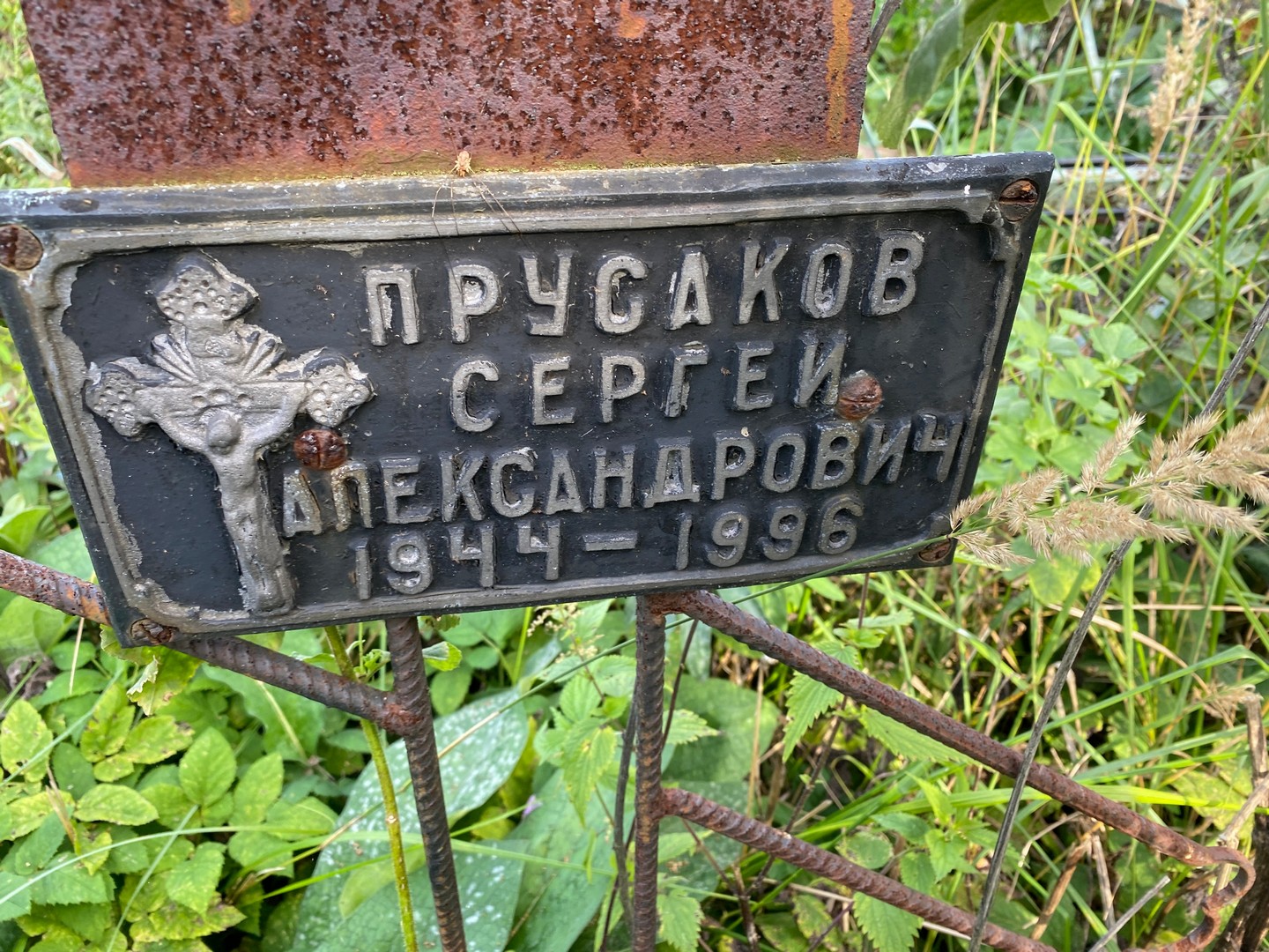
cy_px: 476
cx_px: 634
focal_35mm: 26
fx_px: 953
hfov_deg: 67.3
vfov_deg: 53.1
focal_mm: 4.25
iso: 40
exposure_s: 1/121
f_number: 1.8
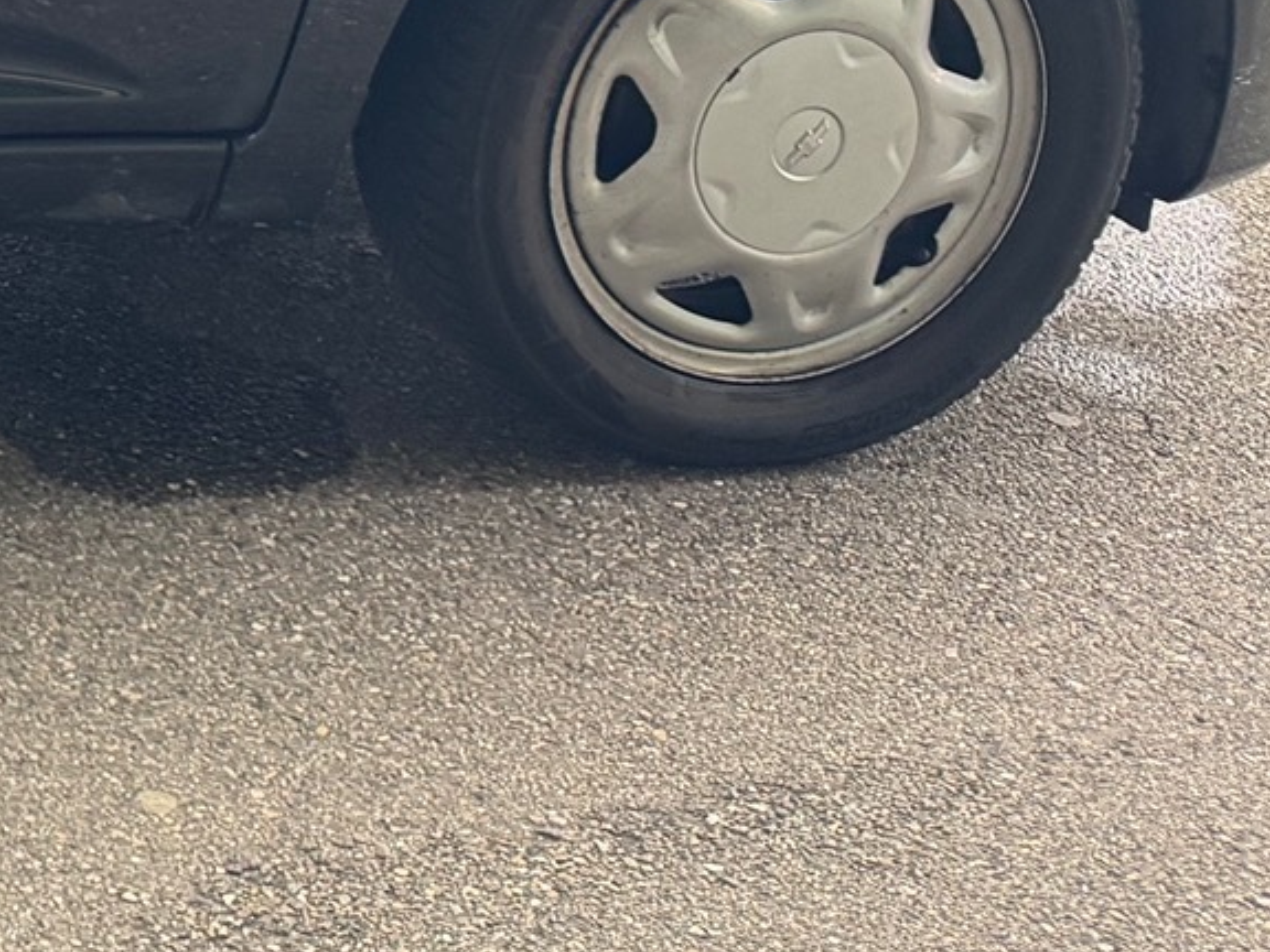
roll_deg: +2.4
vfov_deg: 16.3
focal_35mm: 84
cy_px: -408
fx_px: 3082
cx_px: -939
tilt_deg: -12.5
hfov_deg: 18.7
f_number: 1.78
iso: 200
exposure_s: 1/121
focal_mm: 6.76
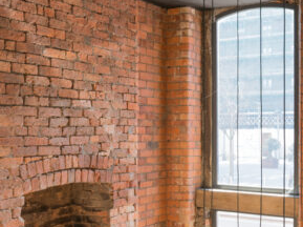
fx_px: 455
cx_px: 201
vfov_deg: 27.9
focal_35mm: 52
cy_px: 135
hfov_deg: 36.5
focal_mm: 15
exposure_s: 1/5
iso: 100
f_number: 8
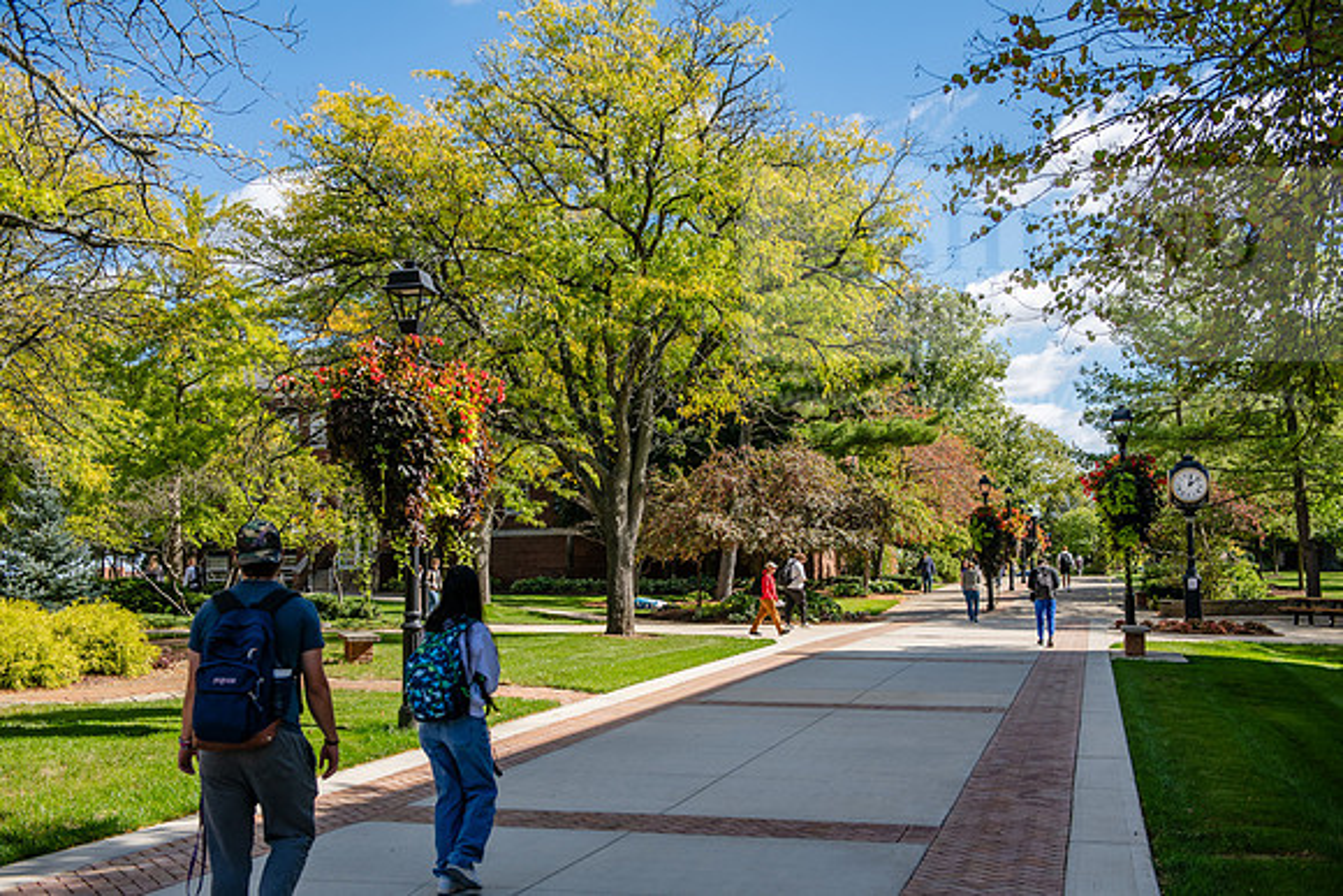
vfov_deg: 31.9
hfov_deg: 46.4
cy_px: 448
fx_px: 1567
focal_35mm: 42
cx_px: 672
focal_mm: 42
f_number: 4.5
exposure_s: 1/800
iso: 160
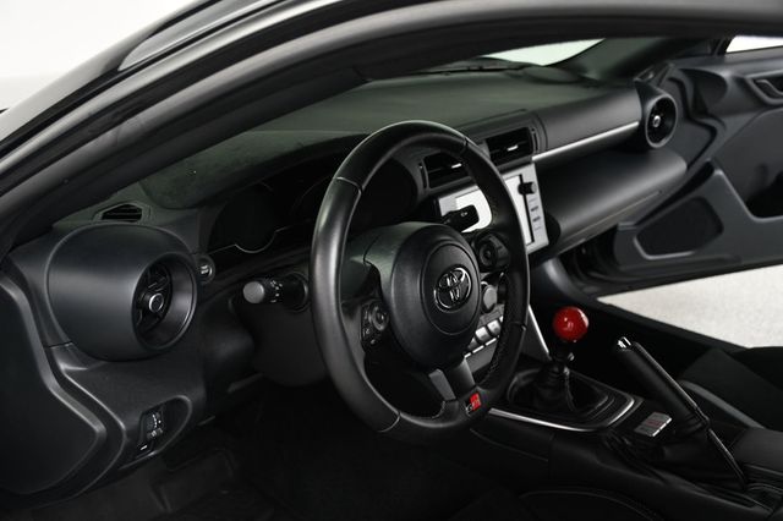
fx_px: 978
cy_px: 260
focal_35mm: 45
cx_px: 392
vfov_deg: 29.8
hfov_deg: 43.6
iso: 100
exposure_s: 1/160
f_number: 4
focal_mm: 30
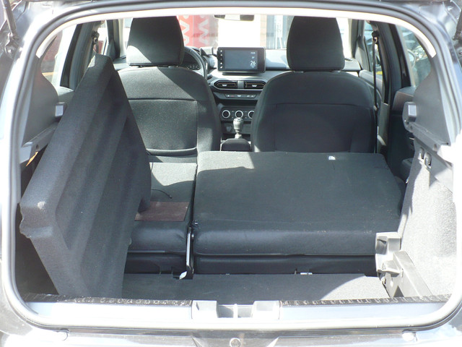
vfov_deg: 29.7
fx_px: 654
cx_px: 231
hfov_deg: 38.9
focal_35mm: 49
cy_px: 174
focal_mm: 6.1
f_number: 2.8
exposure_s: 1/50
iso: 100
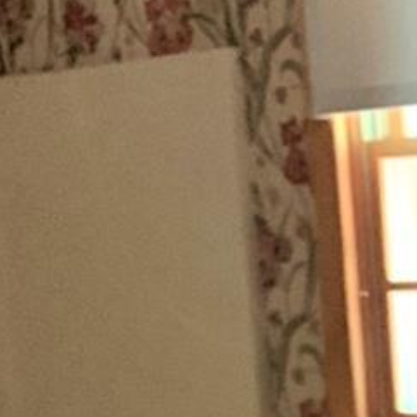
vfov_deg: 11.2
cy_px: 799
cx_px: 1102
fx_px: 1949
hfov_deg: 10.1
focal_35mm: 143
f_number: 1.8
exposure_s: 1/24
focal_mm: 4.25
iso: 800
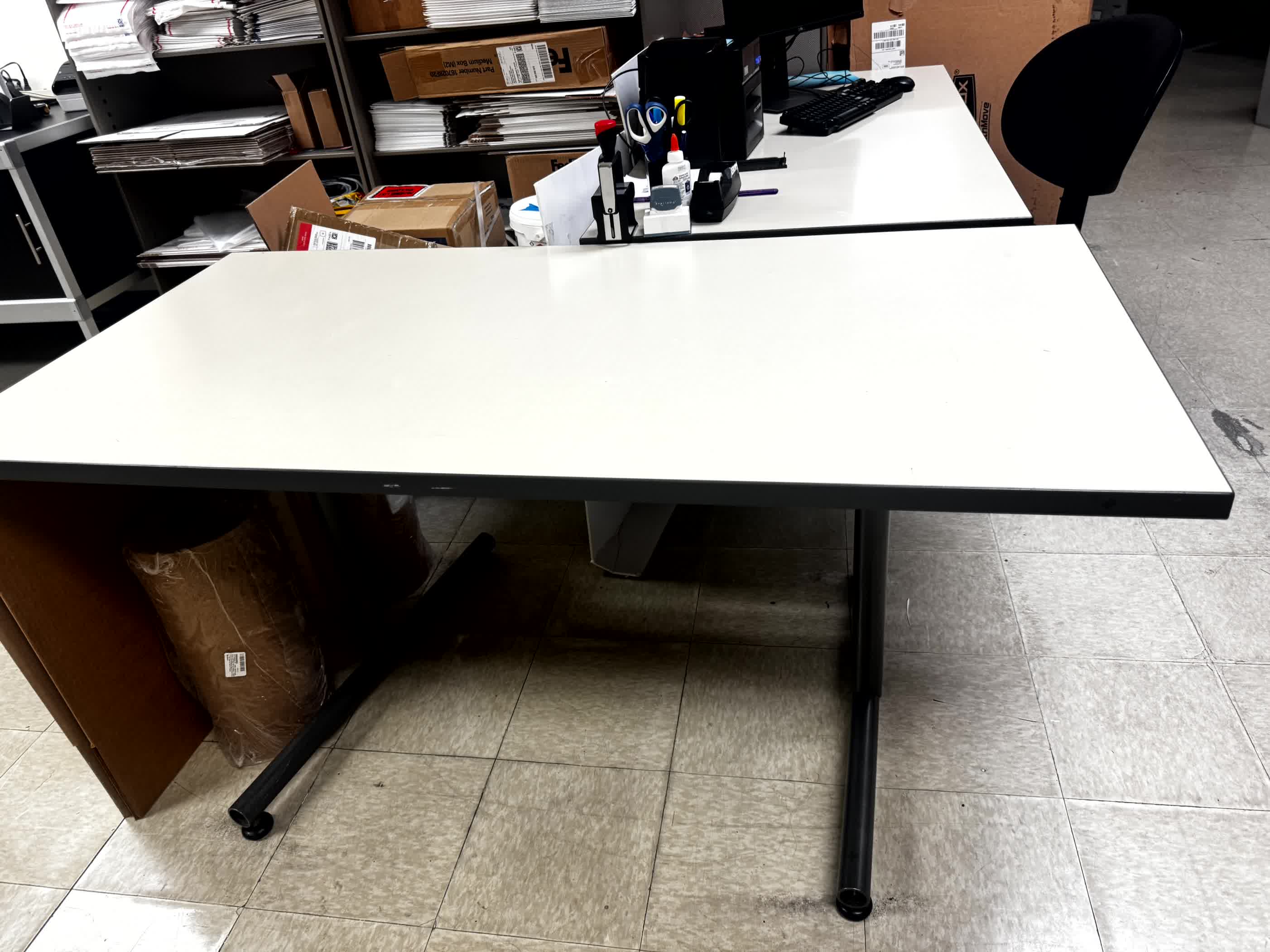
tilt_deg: -33.1
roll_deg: +6.8
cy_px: 476
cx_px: 635
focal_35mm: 24
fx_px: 881
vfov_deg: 56.8
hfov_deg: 71.6
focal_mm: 6.76
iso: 125
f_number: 1.78
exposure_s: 1/60
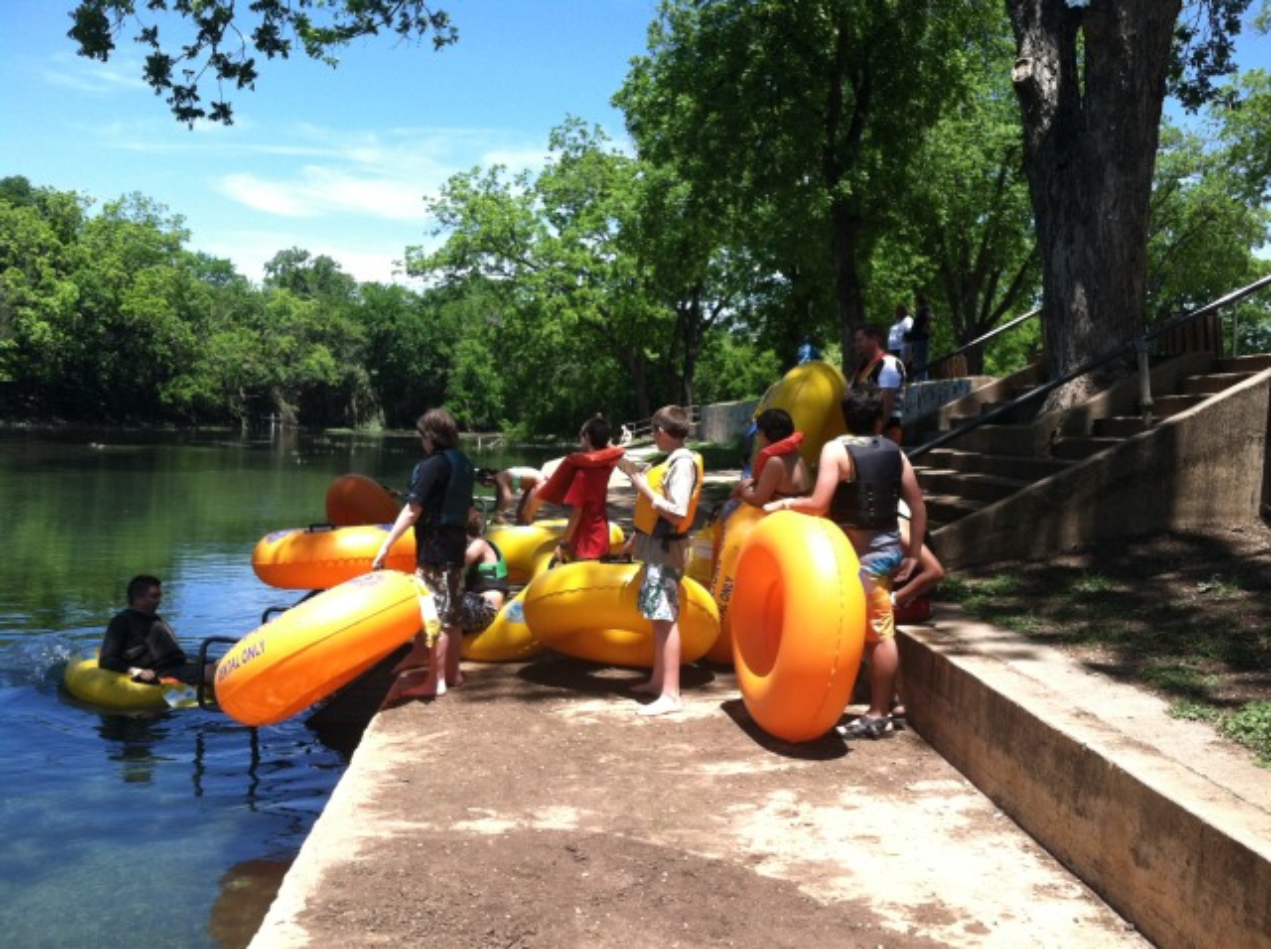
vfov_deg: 40.6
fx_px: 1283
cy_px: 474
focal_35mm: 35
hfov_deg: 52.7
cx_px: 636
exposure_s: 1/577
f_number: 2.8
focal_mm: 3.85
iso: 80
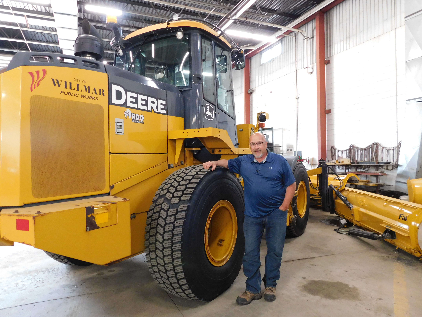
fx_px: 305
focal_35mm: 25
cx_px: 211
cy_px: 158
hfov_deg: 69.4
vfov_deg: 54.9
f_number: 3.1
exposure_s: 1/10
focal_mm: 4.5
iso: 400
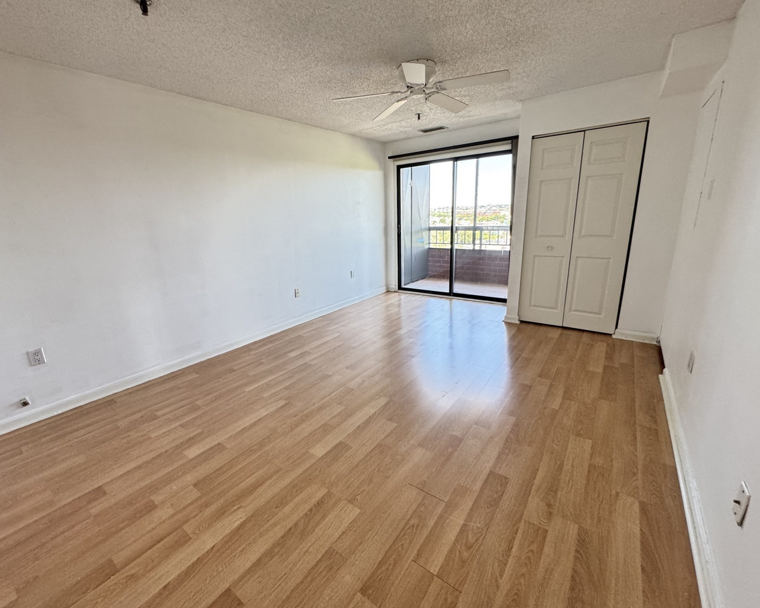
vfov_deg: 84.0
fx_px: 337
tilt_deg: -14.4
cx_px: 351
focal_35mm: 15
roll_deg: +2.5
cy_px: 296
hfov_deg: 96.6
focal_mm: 2.22
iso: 250
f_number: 2.2
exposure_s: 1/120
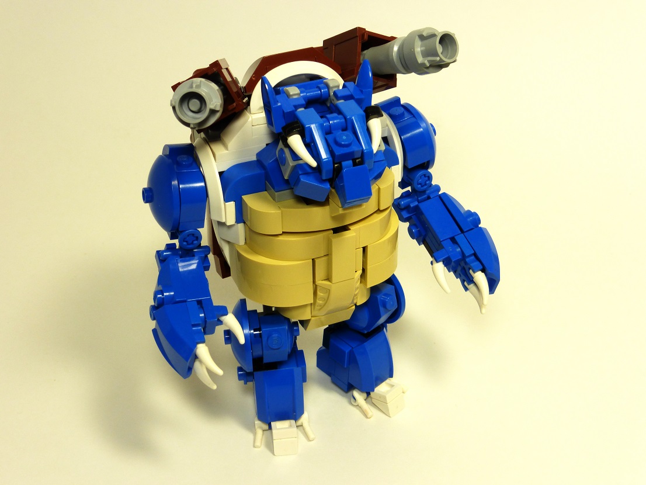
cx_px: 323
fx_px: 1064
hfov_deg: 33.8
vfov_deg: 25.7
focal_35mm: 57
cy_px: 242
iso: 100
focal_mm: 9.7
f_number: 4.6
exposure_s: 1/60
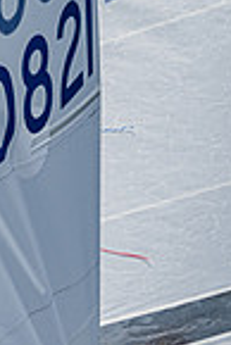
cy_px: 507
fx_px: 15785
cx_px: -539
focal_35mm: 1644
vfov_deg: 1.3
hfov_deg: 0.8
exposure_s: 1/1250
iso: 320
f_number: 9
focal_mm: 360
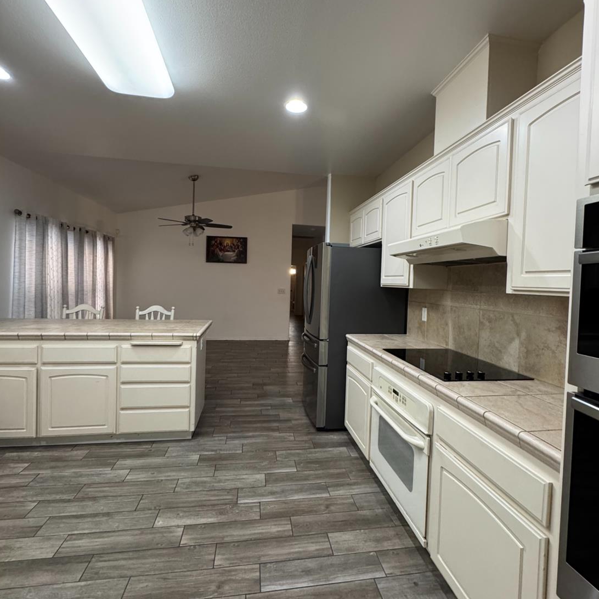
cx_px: 305
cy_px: 292
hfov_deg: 84.0
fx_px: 333
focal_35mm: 17
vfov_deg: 84.0
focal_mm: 2.22
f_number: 2.2
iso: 400
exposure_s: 1/60
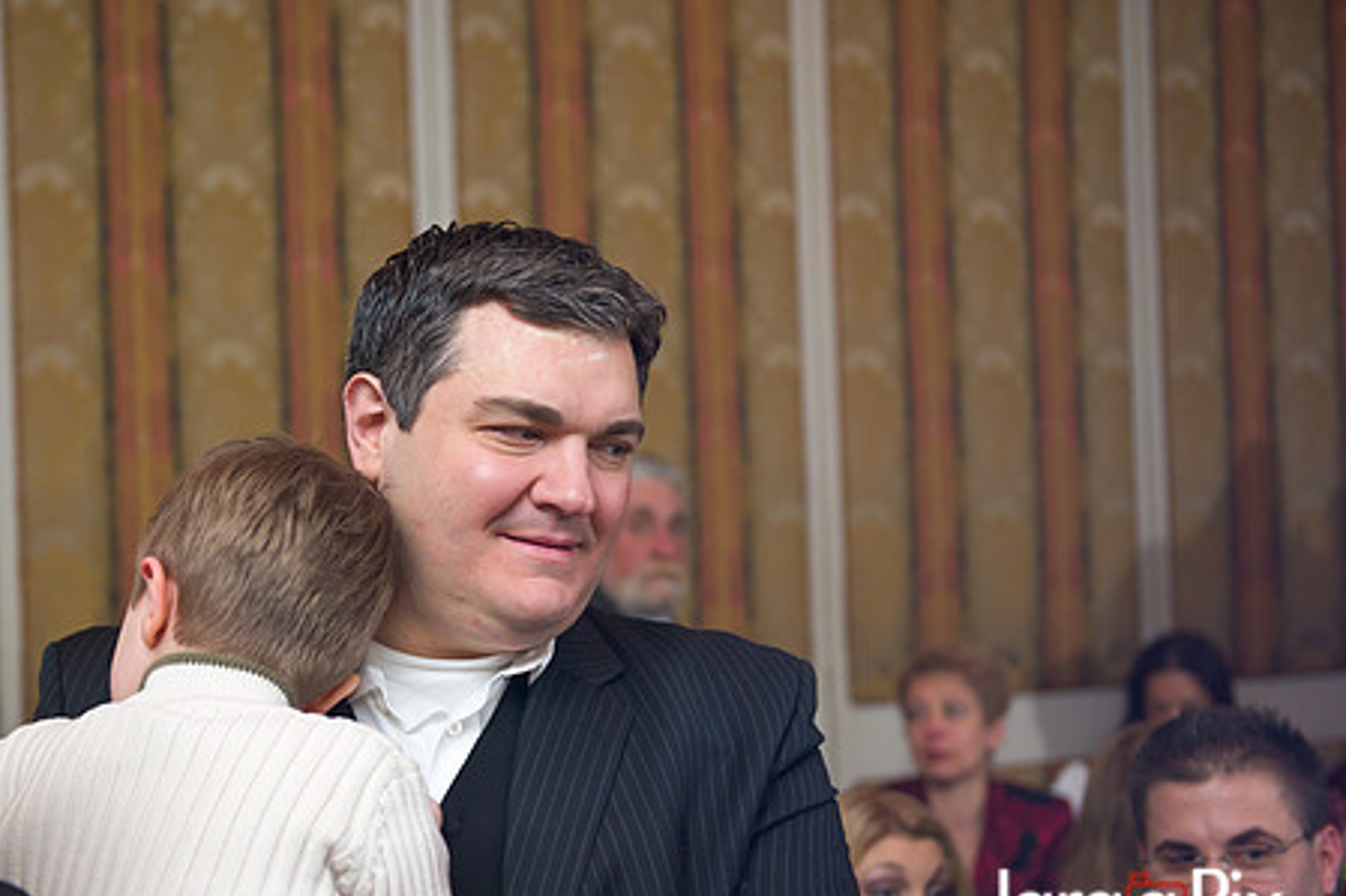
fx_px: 2317
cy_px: 449
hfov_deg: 32.3
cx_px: 519
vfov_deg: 21.9
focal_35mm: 62
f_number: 3.2
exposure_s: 1/100
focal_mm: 48
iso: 1600
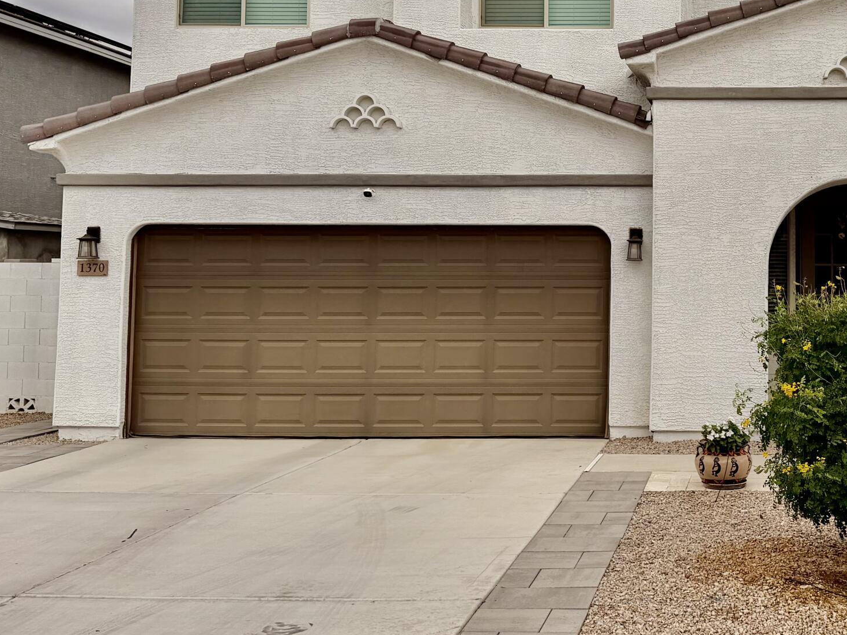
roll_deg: +0.0
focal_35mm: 49
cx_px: 723
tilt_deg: +4.3
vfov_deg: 29.4
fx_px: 1199
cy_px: 190
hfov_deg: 37.0
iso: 80
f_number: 1.78
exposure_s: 1/8130
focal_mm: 6.76
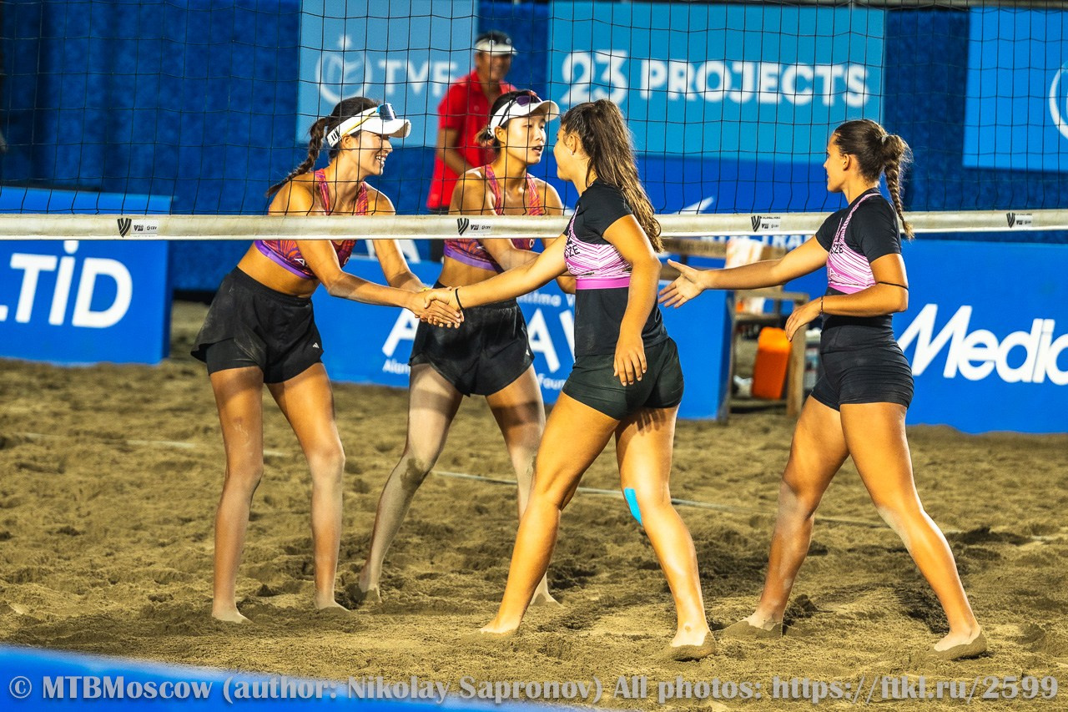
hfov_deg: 11.0
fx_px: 5547
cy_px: 356
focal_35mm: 187
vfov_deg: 7.3
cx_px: 534
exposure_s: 1/1000
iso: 800
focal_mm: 125
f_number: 3.2
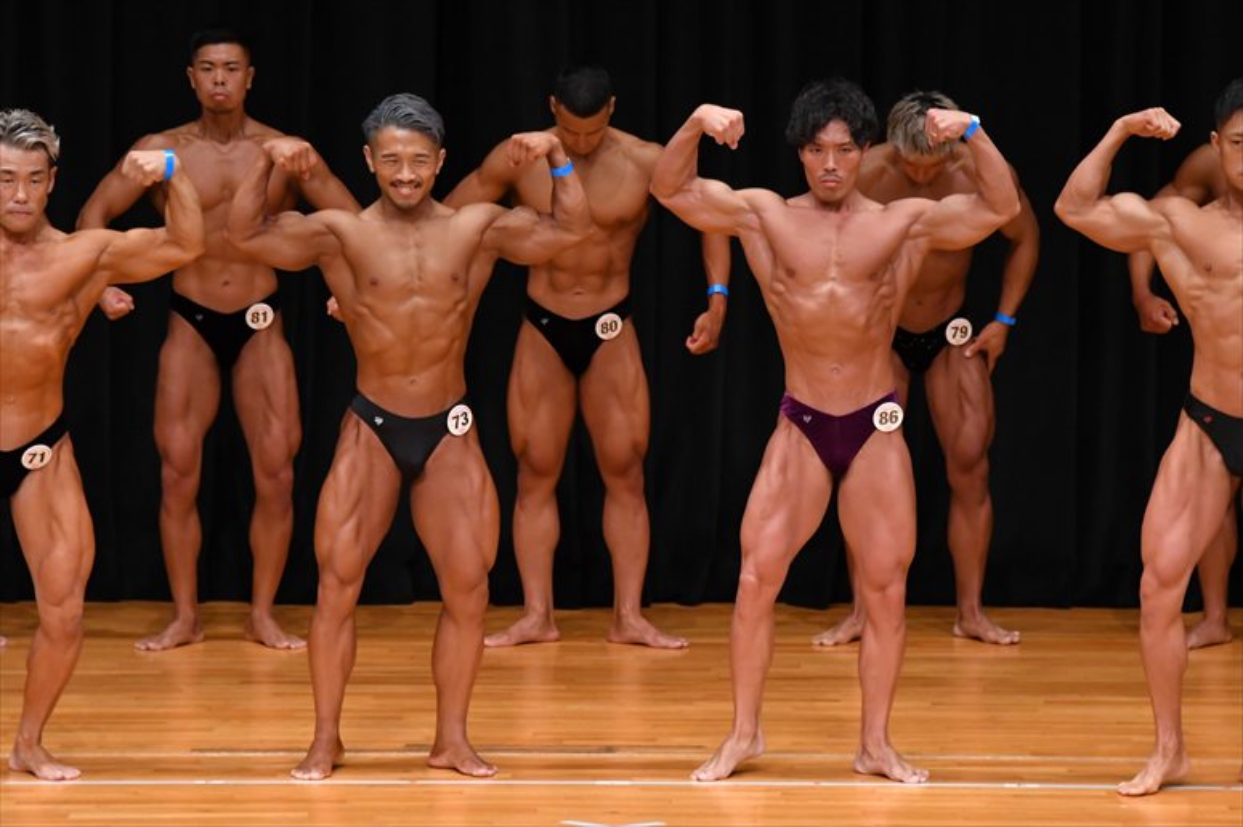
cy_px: 414
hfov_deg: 7.2
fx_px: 9836
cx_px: 622
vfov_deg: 4.8
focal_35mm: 285
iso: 3200
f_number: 5.6
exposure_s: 1/400
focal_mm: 190
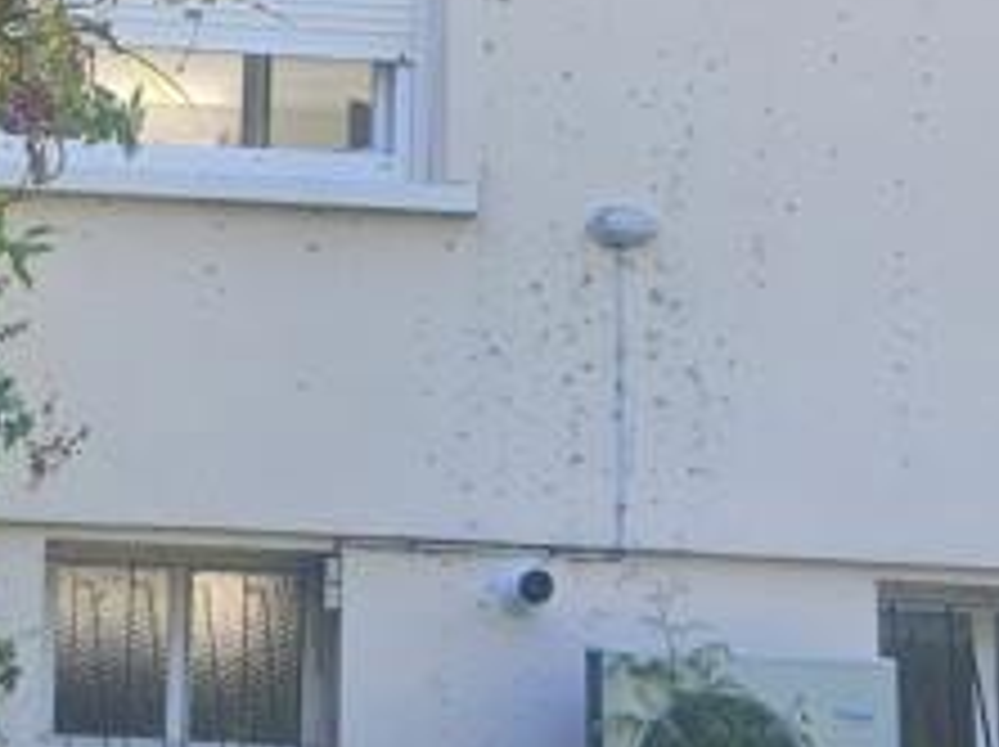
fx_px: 2393
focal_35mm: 83
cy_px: 54
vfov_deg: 17.4
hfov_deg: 22.9
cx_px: 81
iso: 25
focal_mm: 5.4
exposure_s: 1/187
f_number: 1.8
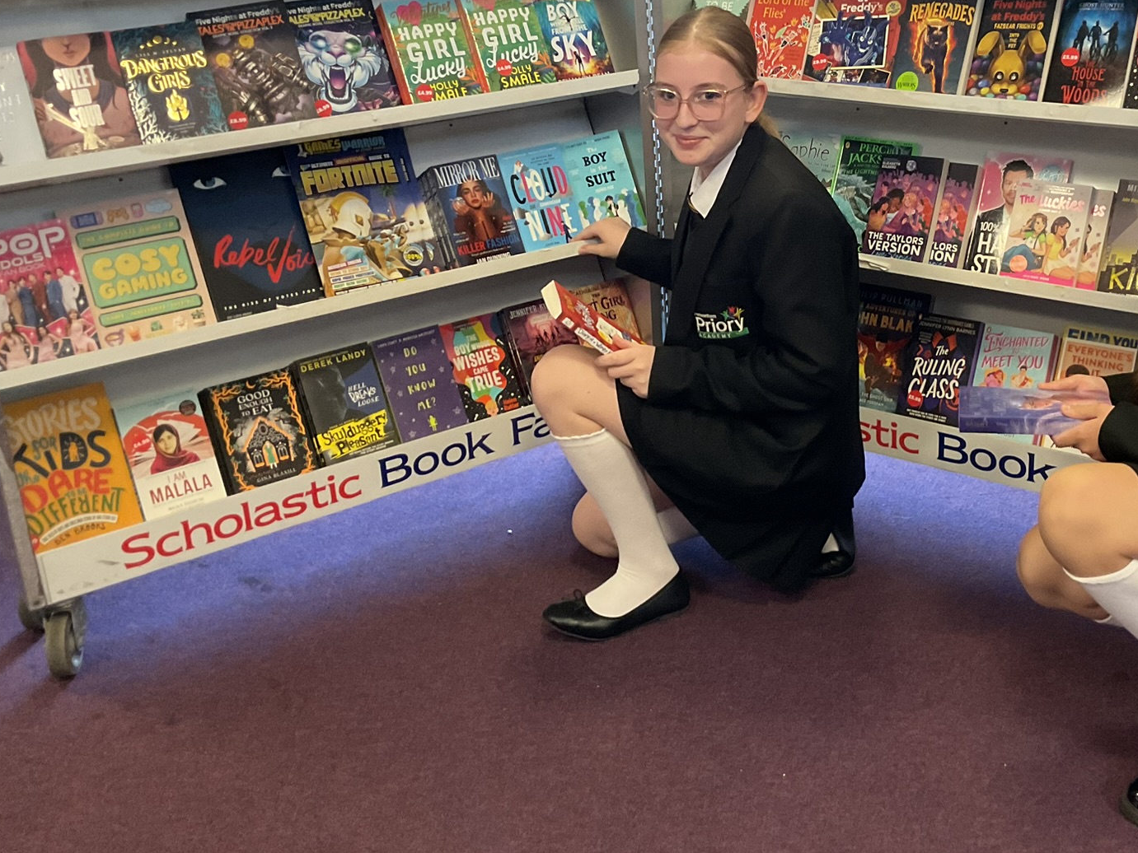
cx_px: 726
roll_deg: +1.5
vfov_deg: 33.3
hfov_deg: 43.4
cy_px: 287
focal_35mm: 43
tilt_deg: -18.7
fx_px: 1414
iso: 250
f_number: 1.8
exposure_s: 1/50
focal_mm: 3
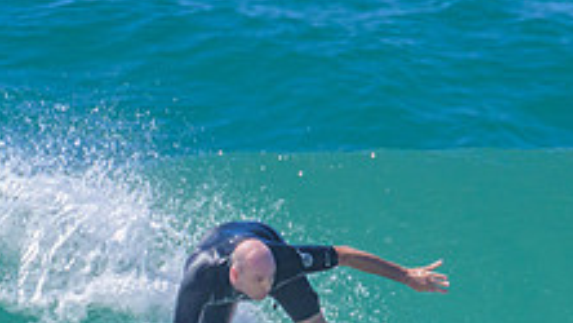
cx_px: 153
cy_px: 379
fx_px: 38920
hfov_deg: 0.8
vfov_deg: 0.5
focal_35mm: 2561
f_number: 11
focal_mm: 800
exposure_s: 1/2000
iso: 1000
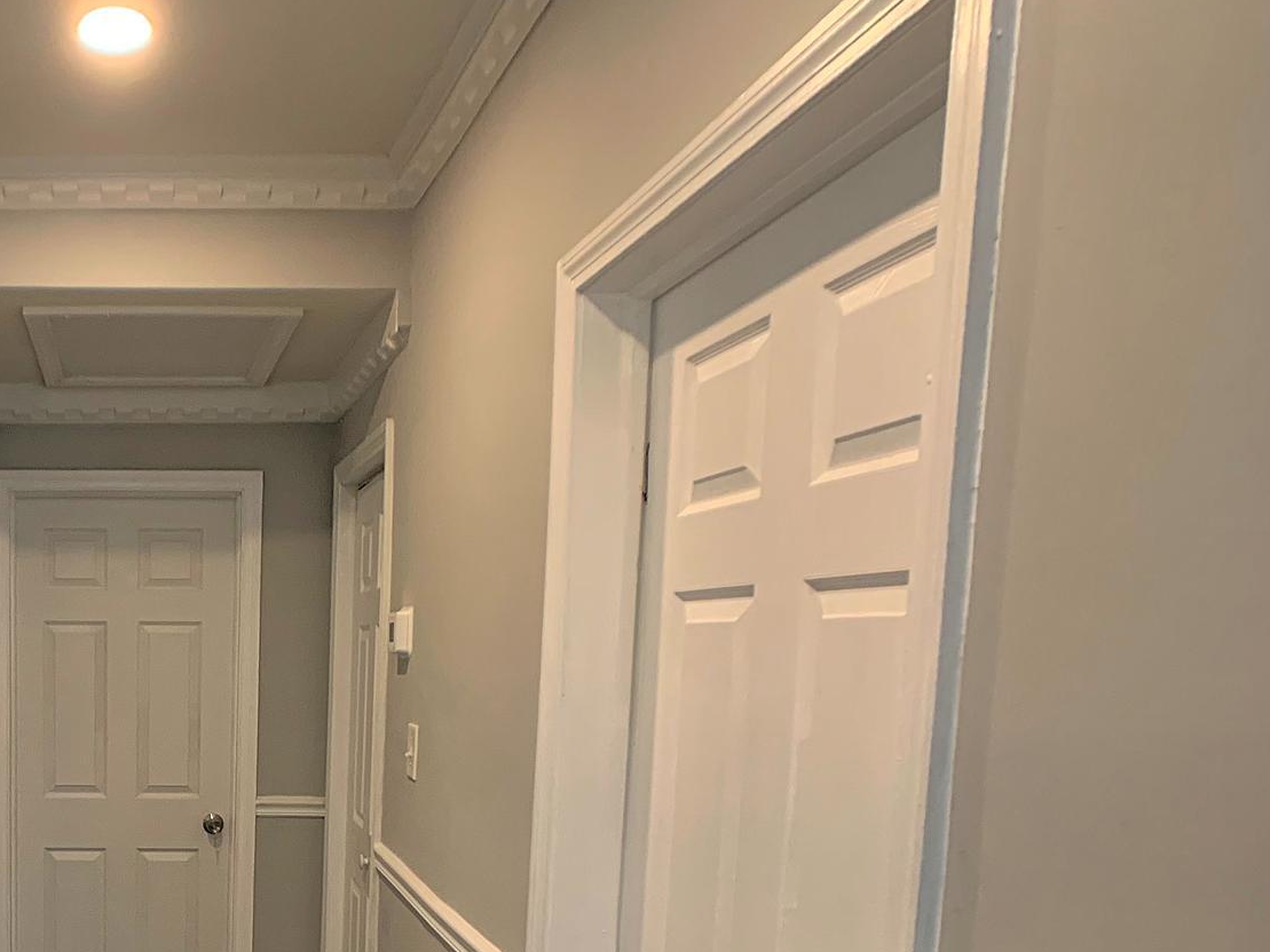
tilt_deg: -7.0
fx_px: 1761
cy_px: 810
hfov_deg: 36.9
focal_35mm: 48
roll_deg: -0.5
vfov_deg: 29.3
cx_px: 108
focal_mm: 4.3
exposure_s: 1/60
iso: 100
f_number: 1.8
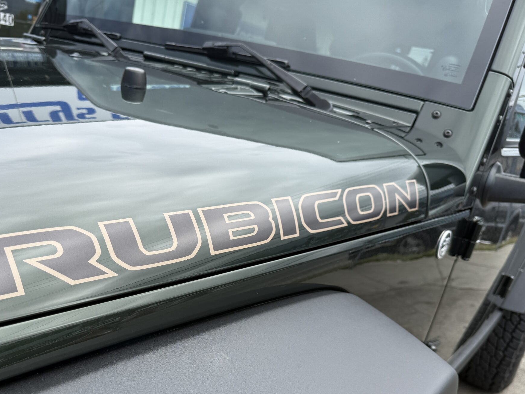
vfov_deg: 39.9
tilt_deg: -19.7
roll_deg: -10.7
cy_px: 282
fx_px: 531
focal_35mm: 35
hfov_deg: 52.3
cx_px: 212
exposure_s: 1/1437
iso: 80
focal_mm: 6.76
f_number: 1.78
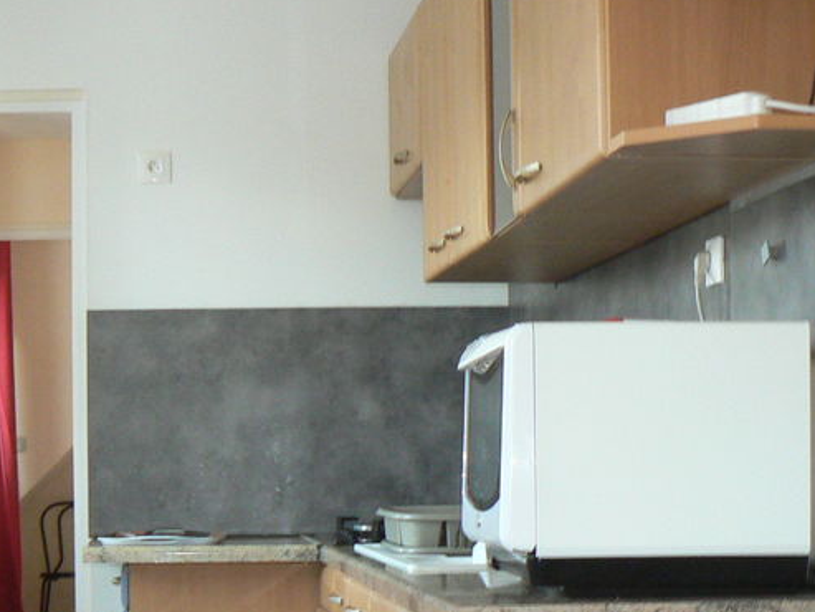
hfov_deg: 26.4
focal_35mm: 73
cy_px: 595
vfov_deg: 19.6
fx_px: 1719
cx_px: 228
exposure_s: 1/30
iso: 200
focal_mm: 6
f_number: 2.8
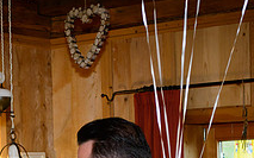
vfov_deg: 7.9
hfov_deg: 12.9
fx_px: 1121
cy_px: 231
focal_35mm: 162
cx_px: 71
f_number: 6.3
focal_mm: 48
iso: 1000
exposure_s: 1/50
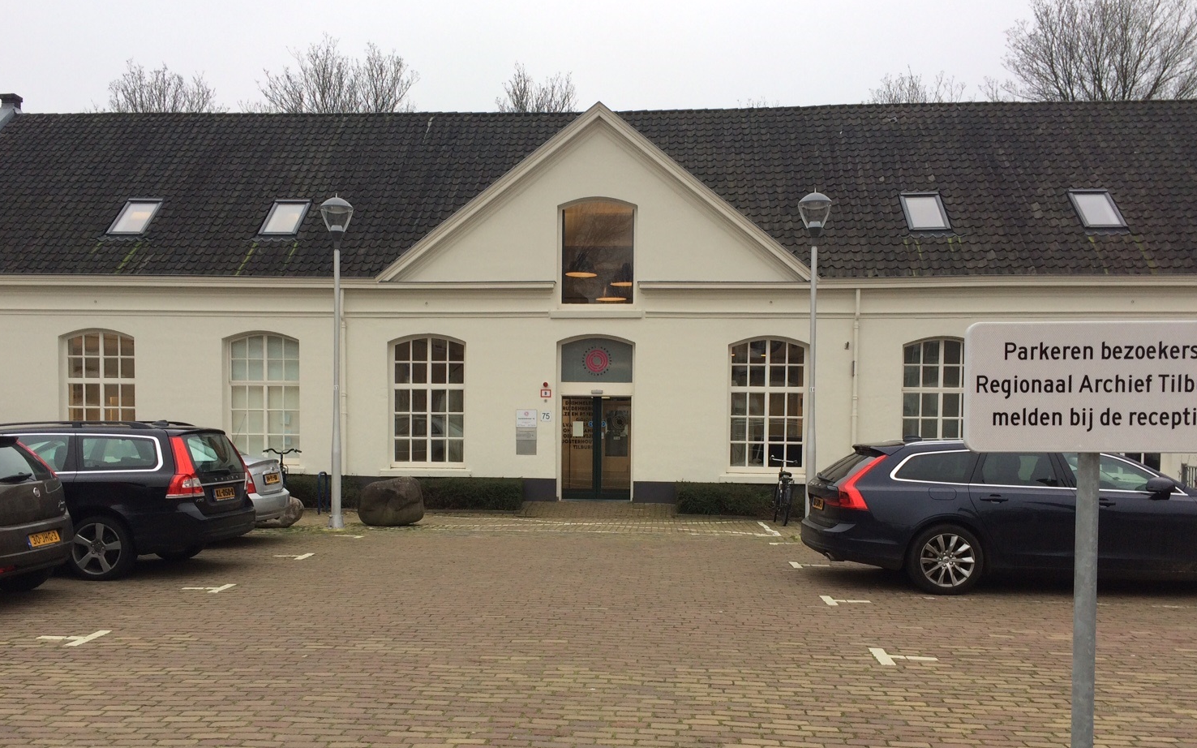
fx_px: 1109
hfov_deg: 56.7
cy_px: 454
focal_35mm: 34
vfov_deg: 37.1
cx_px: 580
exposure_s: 1/100
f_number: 2.2
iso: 40
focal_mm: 4.15
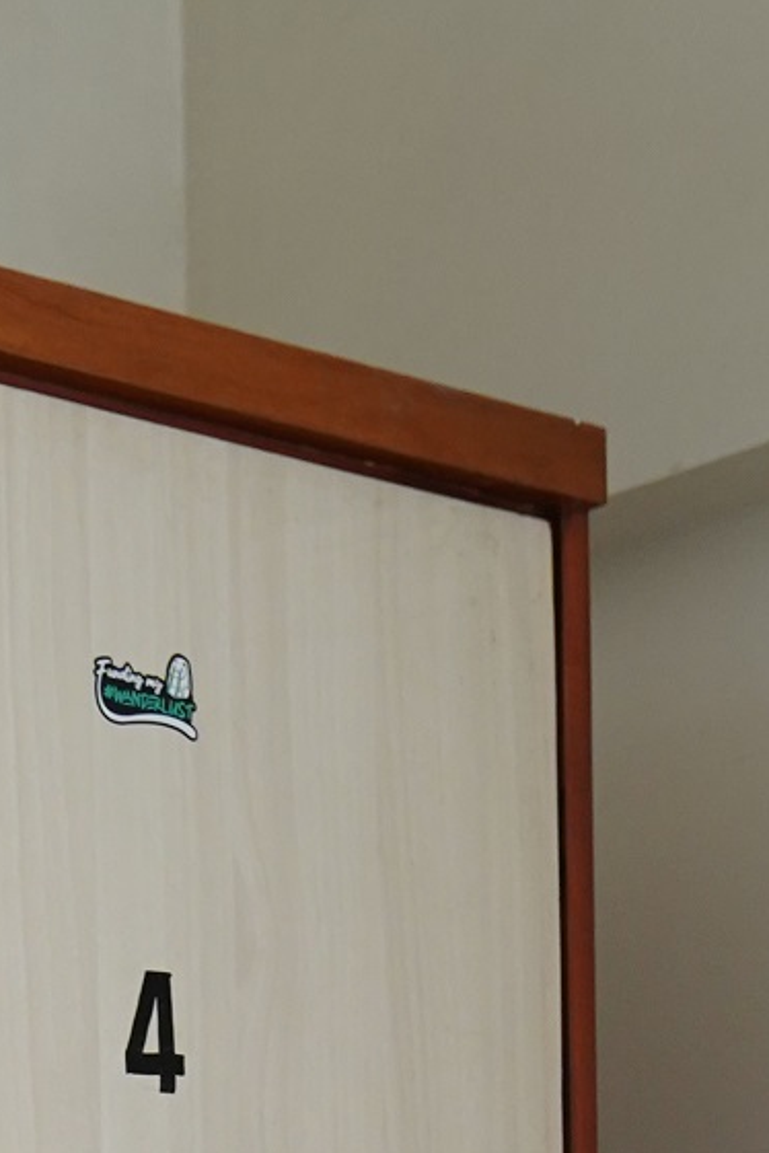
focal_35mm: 154
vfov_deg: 12.0
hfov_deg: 8.8
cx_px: -171
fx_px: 4934
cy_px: 2242
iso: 1600
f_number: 4
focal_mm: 32
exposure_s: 1/100
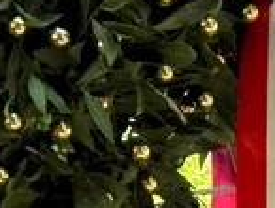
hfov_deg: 6.6
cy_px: 97
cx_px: -105
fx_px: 2347
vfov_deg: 5.1
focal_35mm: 295
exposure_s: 1/262
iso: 64
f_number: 1.78
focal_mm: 6.76
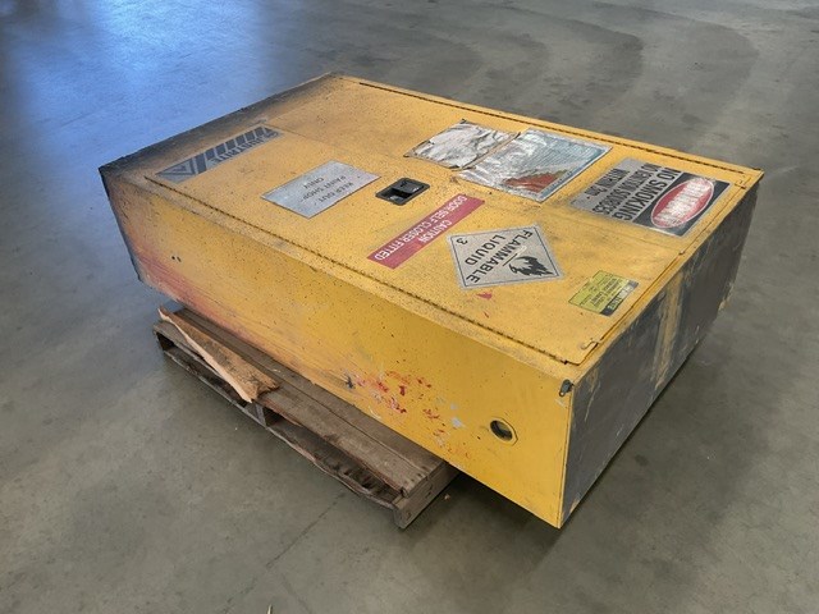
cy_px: 307
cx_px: 410
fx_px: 686
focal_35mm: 29
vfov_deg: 48.2
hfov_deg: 61.7
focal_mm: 3
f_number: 1.8
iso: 64
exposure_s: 1/120
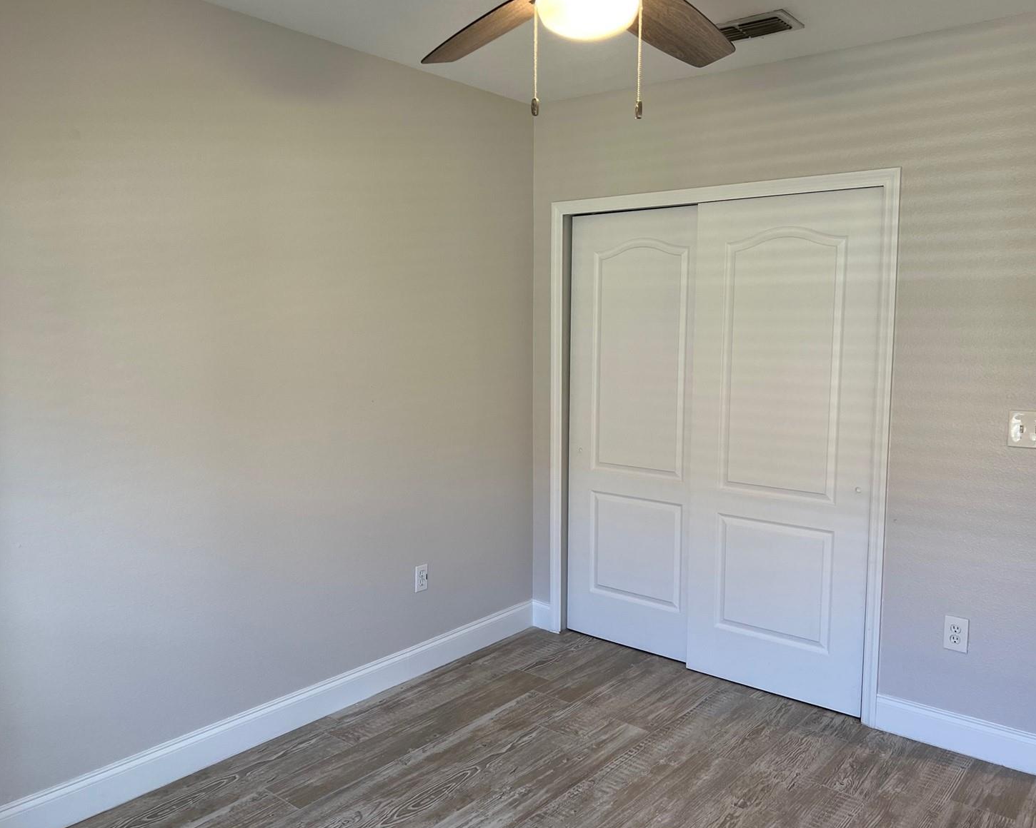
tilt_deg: -6.2
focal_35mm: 28
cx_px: 537
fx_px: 859
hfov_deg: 62.2
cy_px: 405
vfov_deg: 51.5
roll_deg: +0.0
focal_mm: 5.7
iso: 100
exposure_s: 1/120
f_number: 1.5
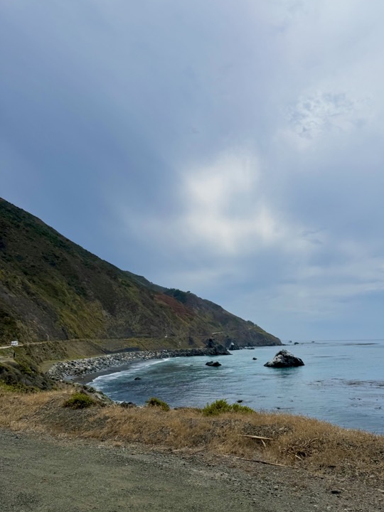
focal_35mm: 30
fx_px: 444
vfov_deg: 59.9
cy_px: 265
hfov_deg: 46.4
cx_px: 239
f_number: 1.78
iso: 80
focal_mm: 6.76
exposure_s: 1/14286
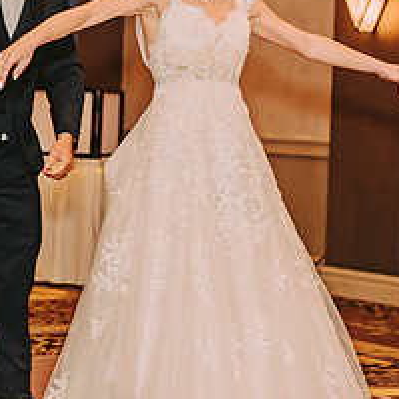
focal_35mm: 124
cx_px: 154
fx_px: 1617
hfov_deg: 14.1
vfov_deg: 13.9
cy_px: 21
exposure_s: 1/125
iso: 800
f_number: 2.5
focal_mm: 50
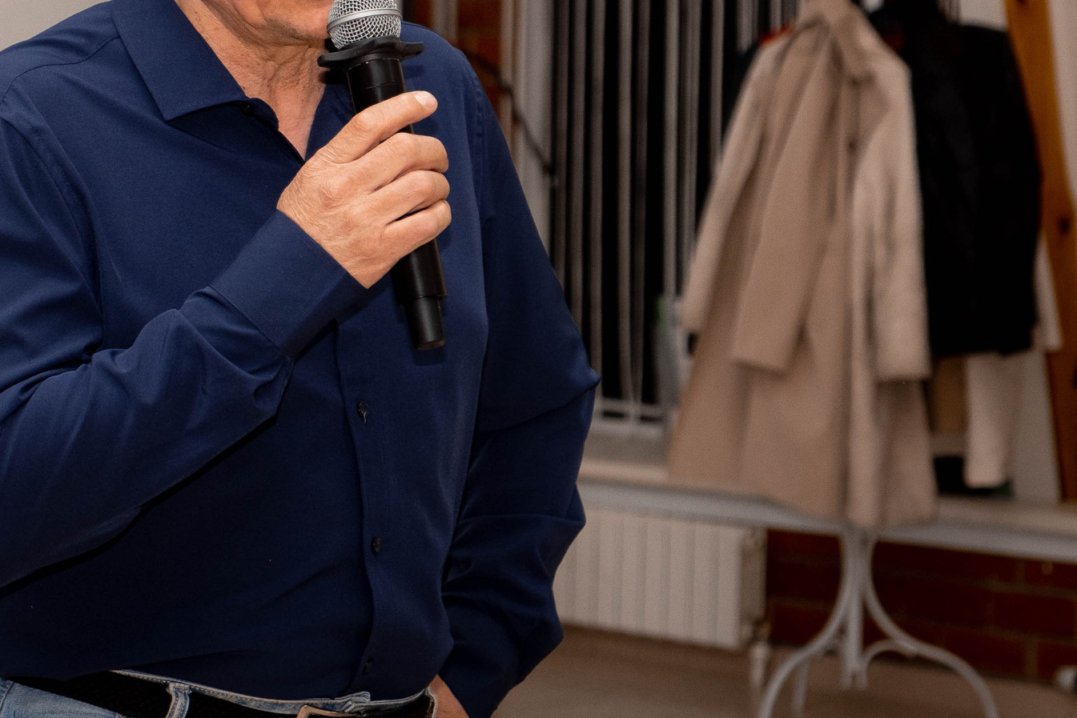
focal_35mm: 158
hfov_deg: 13.0
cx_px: 251
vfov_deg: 8.7
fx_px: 4727
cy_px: 116
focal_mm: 55
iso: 800
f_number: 4
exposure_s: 1/125
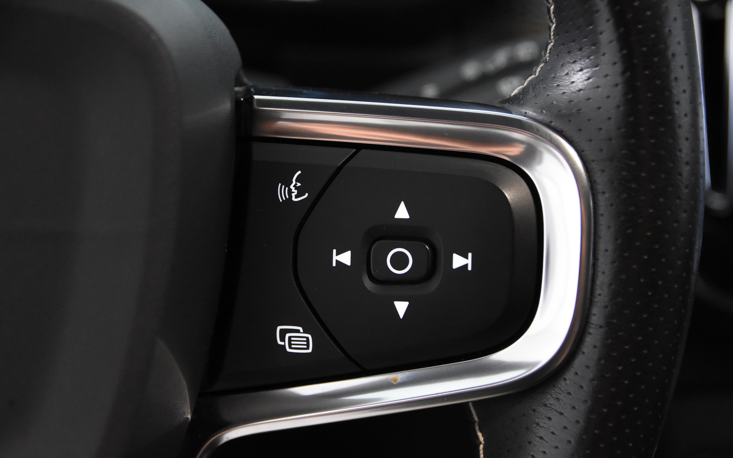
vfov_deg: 18.7
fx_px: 1389
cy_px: 244
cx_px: 365
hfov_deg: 29.6
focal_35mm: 70
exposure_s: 1/80
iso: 4500
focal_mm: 45
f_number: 3.5
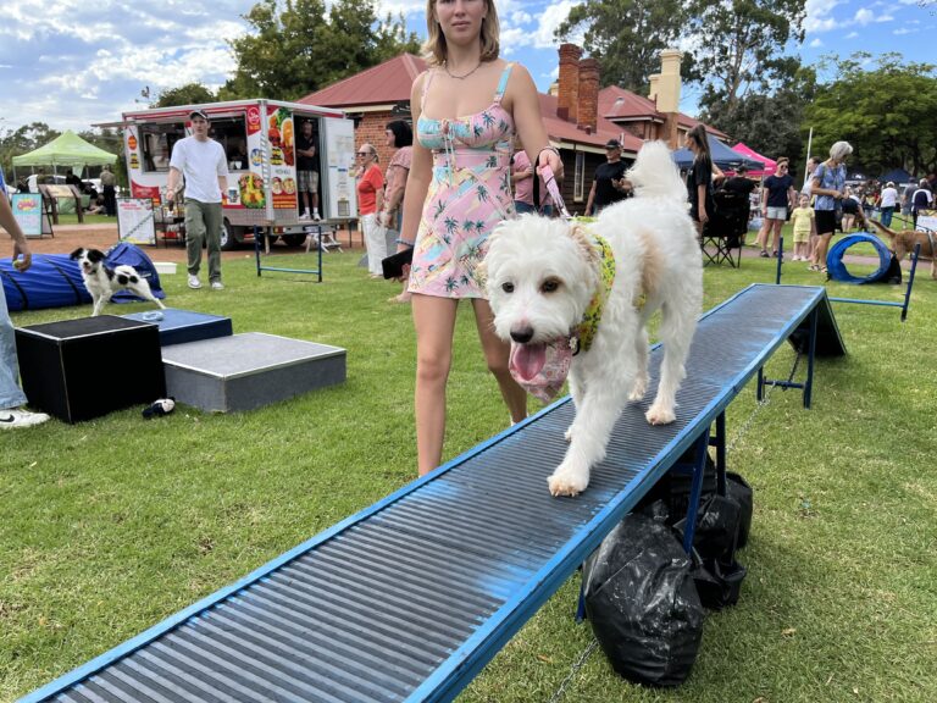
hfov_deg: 67.3
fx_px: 704
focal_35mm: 26
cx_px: 468
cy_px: 352
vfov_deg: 53.1
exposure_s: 1/1212
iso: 50
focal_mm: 5.1
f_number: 1.6
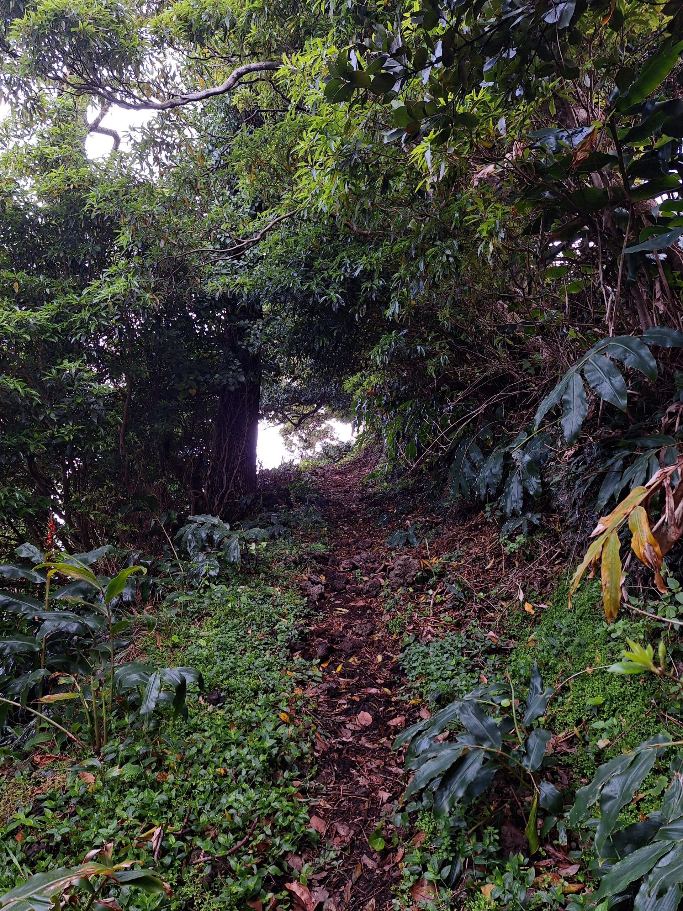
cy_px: 456
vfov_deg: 73.9
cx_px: 342
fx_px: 605
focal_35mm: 23
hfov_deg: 58.9
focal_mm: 5.54
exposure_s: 1/184
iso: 40
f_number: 1.8
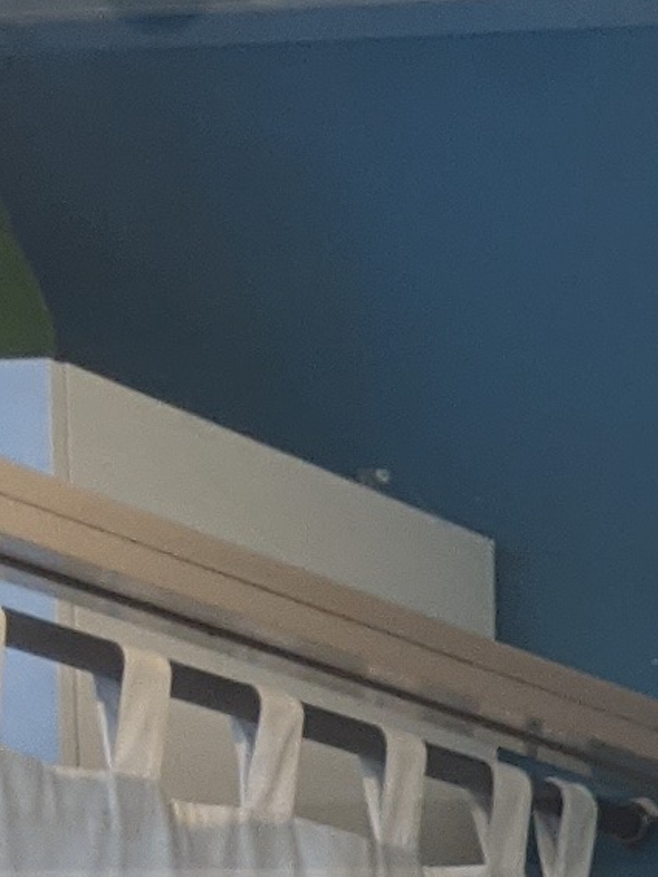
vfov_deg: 8.9
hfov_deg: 6.8
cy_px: 2376
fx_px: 4868
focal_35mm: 192
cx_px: 2144
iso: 78
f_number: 1.8
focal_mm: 4.44
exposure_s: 1/24
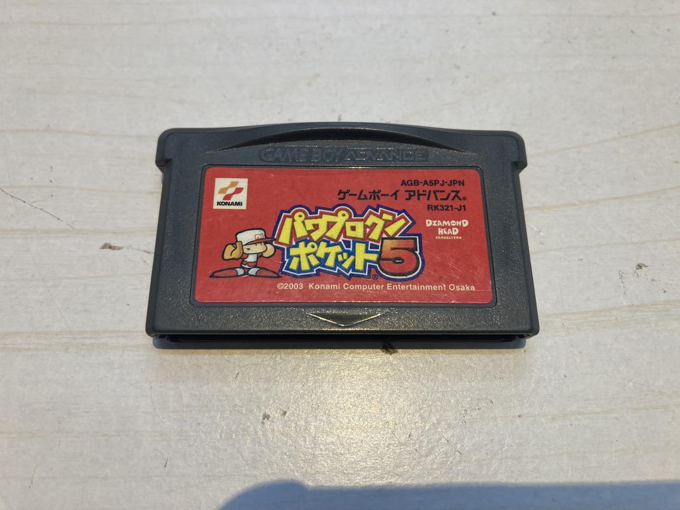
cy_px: 255
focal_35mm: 28
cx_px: 340
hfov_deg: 63.4
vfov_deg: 49.7
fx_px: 550
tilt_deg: -67.0
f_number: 1.8
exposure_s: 1/60
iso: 40
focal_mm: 3.99
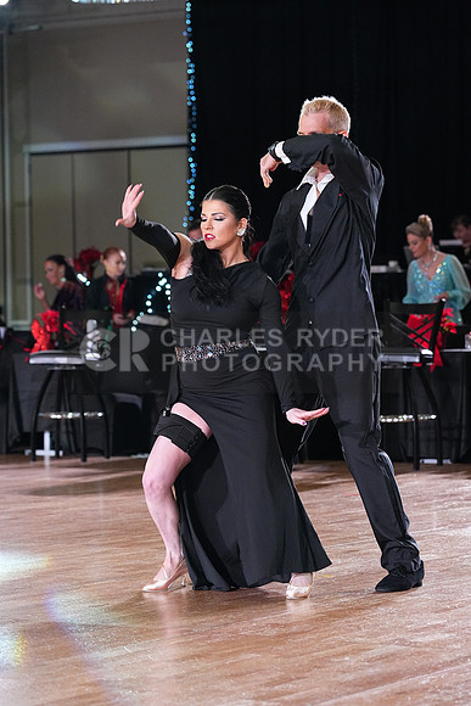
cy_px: 353
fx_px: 2510
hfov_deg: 10.7
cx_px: 236
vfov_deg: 16.0
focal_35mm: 128
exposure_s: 1/400
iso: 6400
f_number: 5
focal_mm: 128
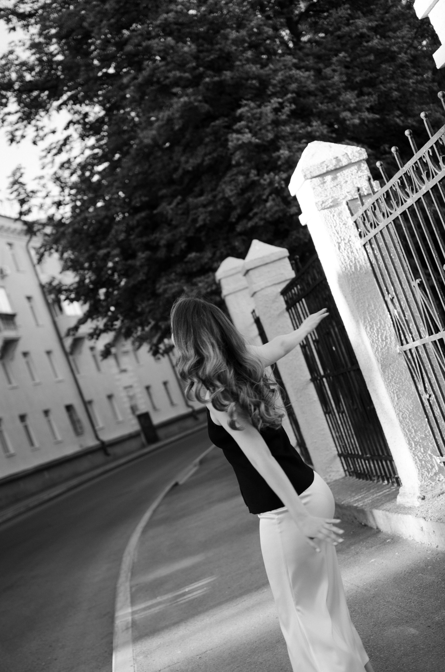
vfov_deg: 37.9
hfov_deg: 25.6
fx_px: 978
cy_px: 336
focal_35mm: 52
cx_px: 222
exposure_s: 1/250
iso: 100
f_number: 2.5
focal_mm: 35
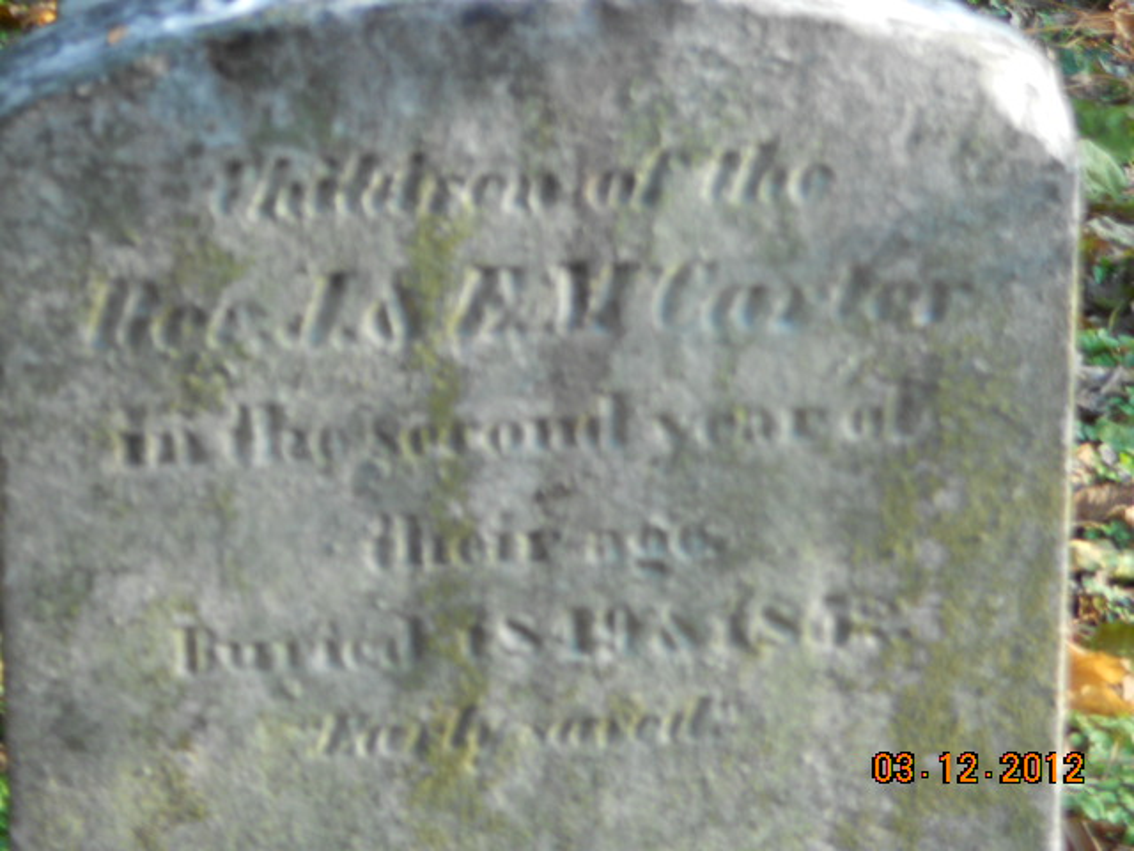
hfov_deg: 15.2
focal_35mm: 130
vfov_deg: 11.4
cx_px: 567
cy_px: 426
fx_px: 4259
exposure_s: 1/25
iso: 80
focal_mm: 23
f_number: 6.5
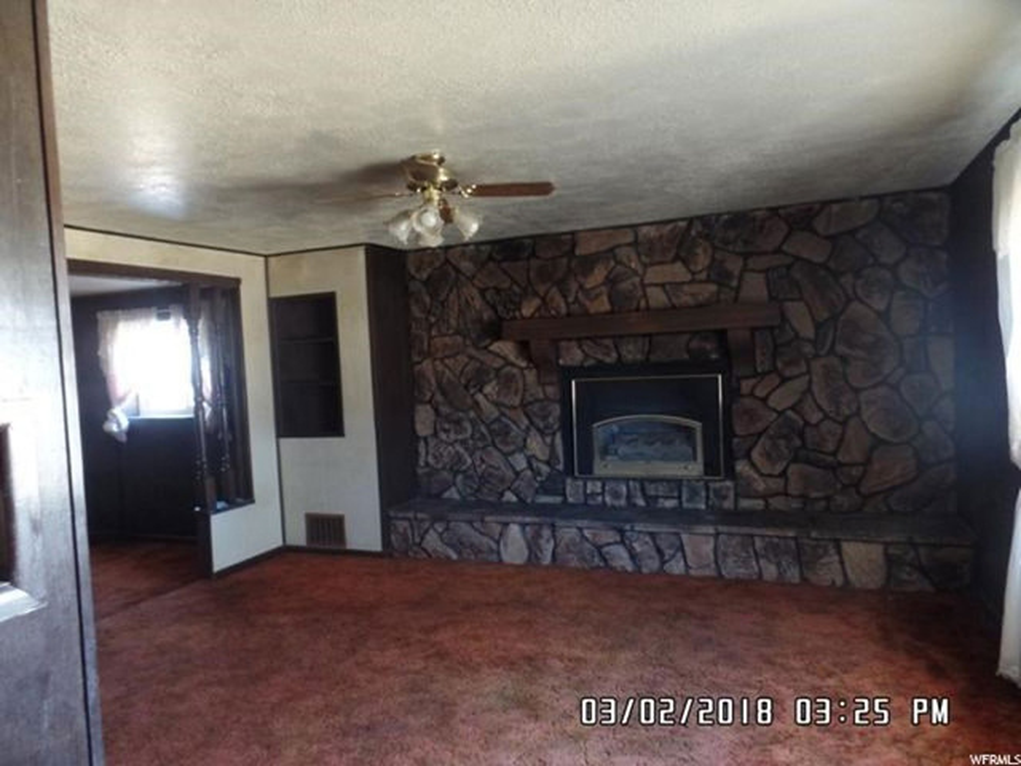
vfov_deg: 58.9
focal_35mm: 23
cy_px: 383
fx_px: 678
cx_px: 510
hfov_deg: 73.9
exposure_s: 1/15
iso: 400
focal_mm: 4.1
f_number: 2.8
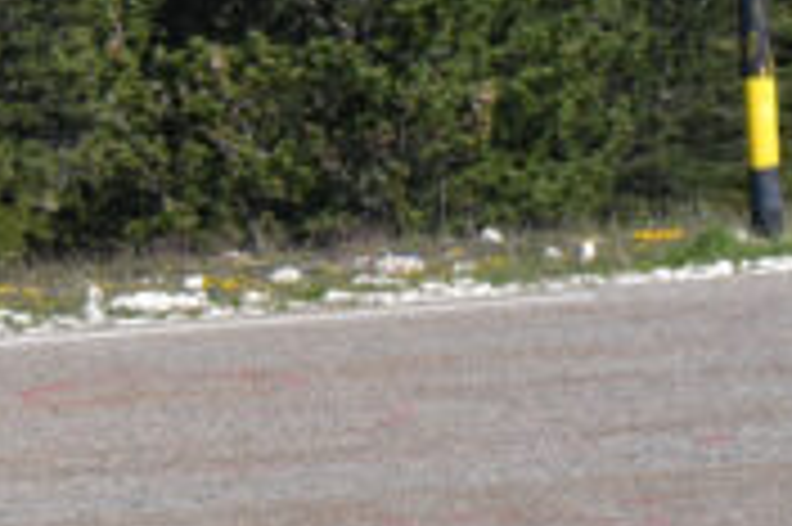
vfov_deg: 8.2
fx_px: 3649
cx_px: -680
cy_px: 175
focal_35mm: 166
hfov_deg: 11.4
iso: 500
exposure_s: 1/2000
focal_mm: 28
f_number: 9
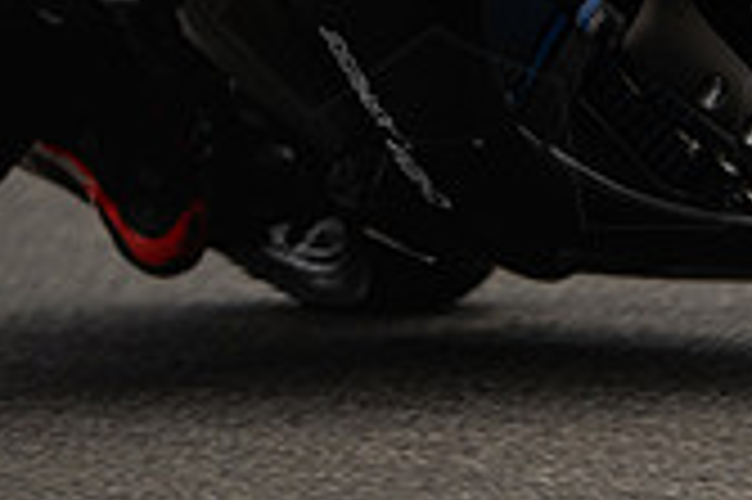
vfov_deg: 1.3
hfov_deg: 2.0
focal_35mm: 1042
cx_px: 653
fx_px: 21744
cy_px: -322
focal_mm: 200
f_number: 2
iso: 320
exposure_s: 1/5000
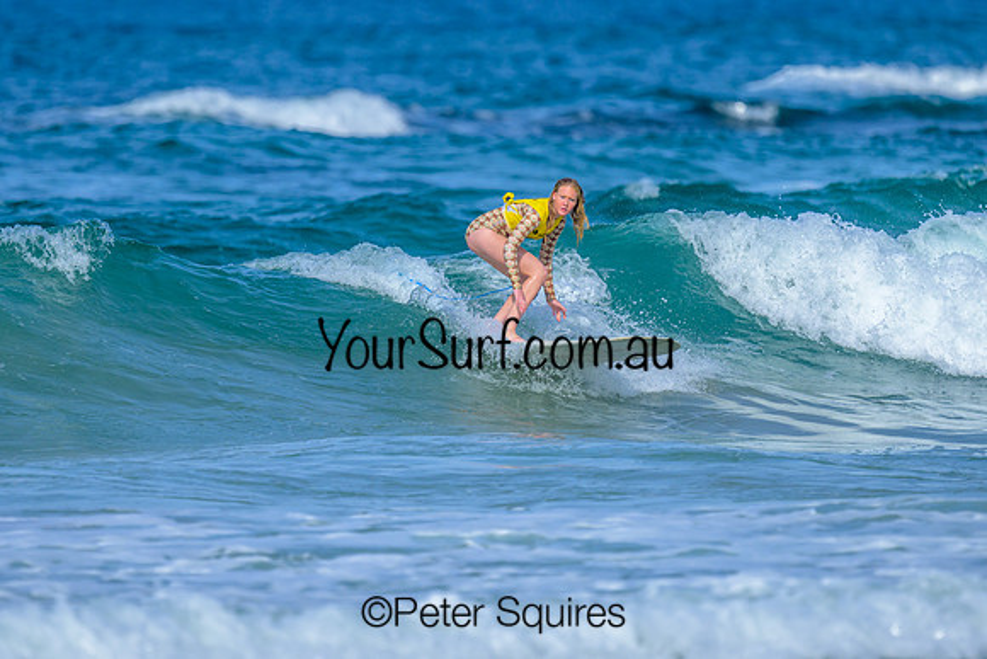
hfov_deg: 1.9
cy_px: 309
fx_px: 30163
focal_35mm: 1100
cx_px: 447
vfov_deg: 1.3
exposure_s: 1/2000
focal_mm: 800
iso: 220
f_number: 6.3
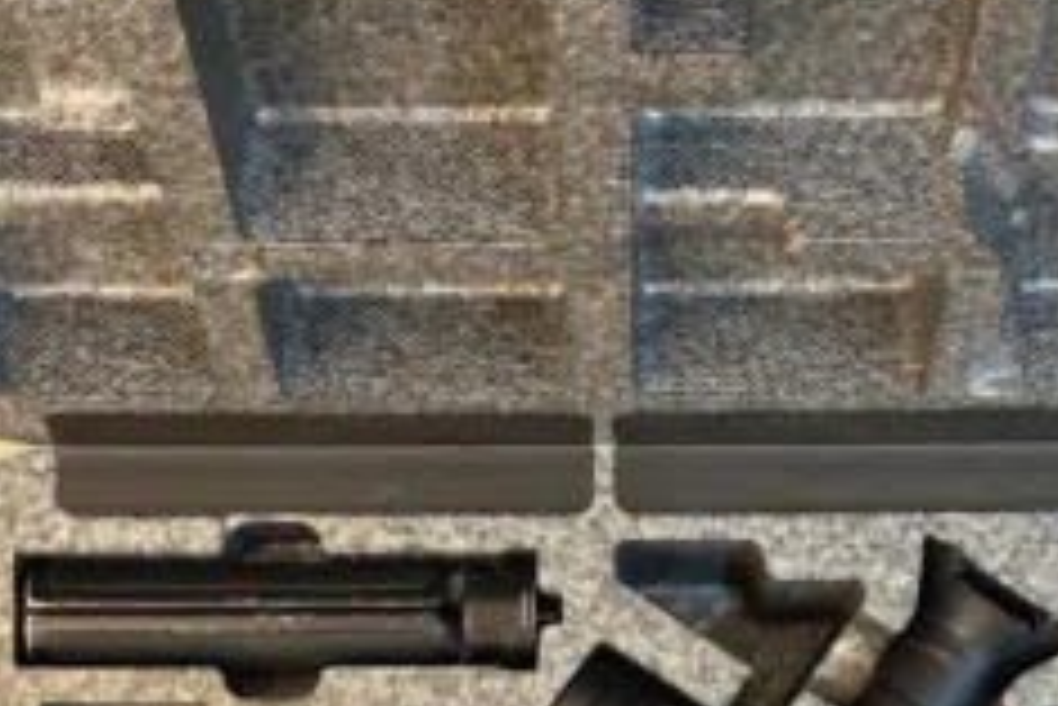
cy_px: 760
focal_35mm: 85
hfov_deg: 23.9
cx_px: 594
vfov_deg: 15.7
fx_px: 2499
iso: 500
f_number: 1.8
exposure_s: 1/25
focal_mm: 6.86
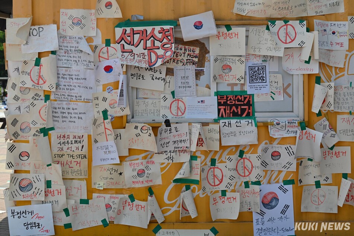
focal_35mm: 70
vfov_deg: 19.4
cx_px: 177
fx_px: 688
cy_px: 118
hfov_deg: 28.8
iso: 180
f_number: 6.3
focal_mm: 70
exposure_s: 1/800
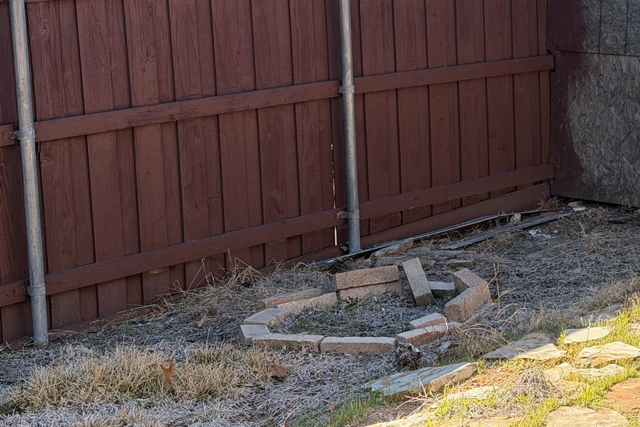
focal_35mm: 85
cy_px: 32
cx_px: 528
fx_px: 1511
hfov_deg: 23.5
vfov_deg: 15.9
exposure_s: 1/1513
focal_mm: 6.76
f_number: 1.78
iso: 100
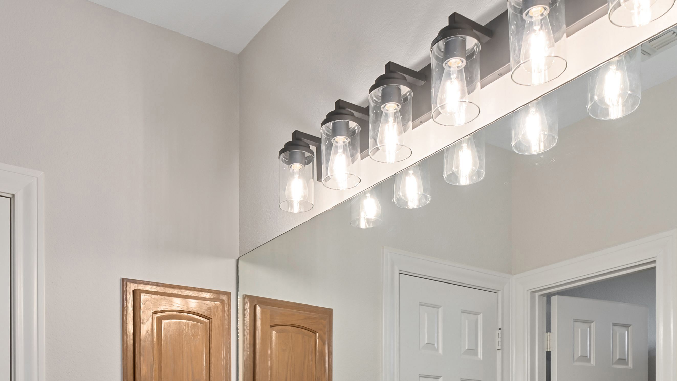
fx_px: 682
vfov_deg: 27.4
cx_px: 293
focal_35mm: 38
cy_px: 458
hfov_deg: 52.6
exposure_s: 1/6
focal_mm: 16
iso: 320
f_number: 7.1
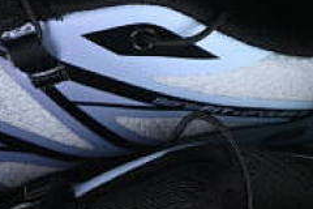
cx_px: 16
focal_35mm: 338
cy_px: 255
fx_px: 2938
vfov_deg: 4.1
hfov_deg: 6.1
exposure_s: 1/60
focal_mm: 50
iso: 160
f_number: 6.3
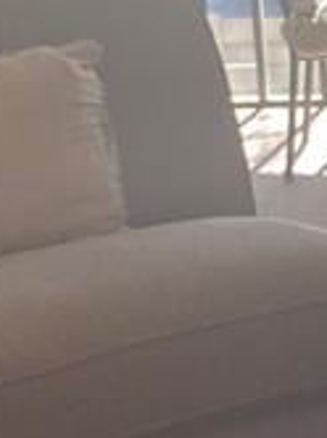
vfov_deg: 10.5
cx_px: 894
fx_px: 2374
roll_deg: +0.8
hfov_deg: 7.2
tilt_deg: -12.8
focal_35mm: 188
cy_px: 124
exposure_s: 1/120
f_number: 1.8
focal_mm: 4.25
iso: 100
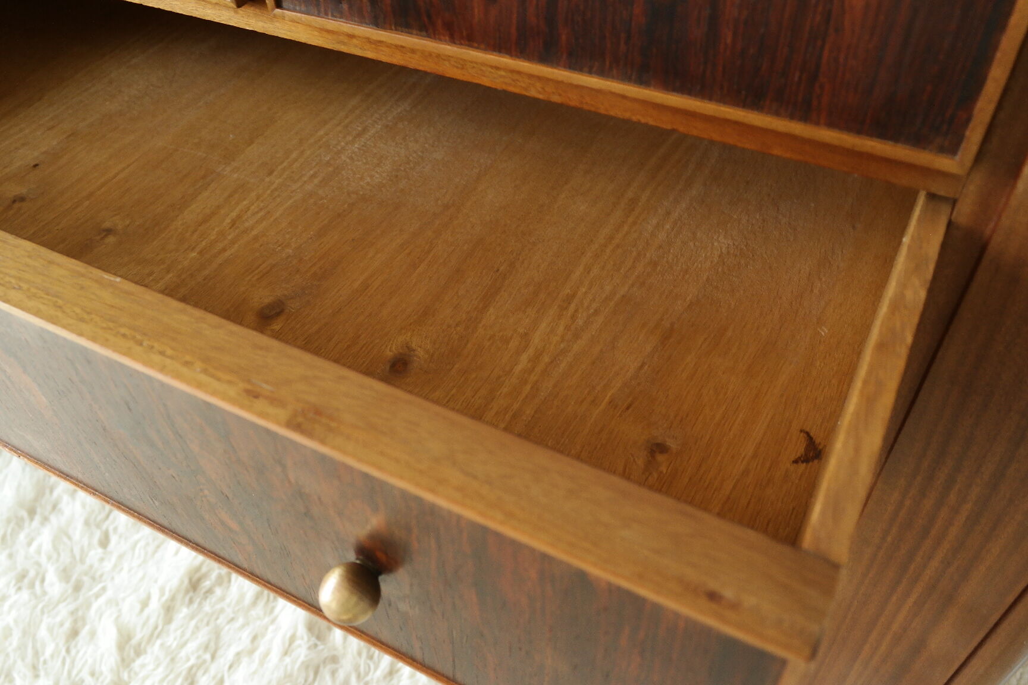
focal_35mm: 30
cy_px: 342
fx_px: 857
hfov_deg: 61.9
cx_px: 514
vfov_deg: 43.6
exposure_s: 1/25
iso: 800
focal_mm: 20
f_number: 5.6
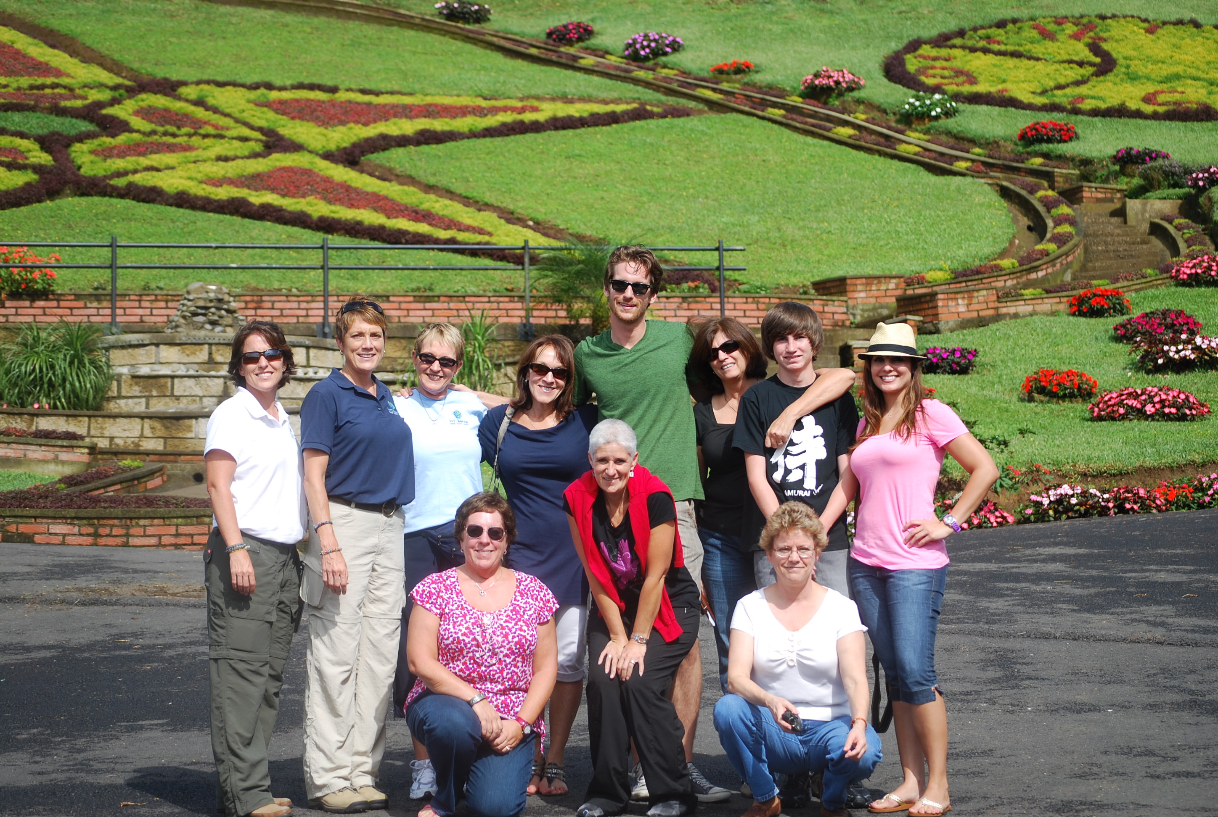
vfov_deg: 13.9
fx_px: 3356
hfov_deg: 20.6
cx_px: 609
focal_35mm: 99
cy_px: 408
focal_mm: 66
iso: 110
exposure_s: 1/500
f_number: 5.6
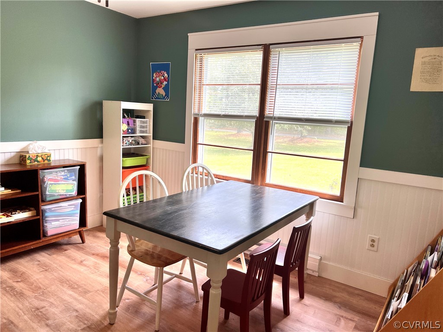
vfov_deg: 53.1
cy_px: 166
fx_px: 333
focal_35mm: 26
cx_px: 222
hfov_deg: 67.3
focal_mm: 5.7
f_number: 1.5
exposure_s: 1/220
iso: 40
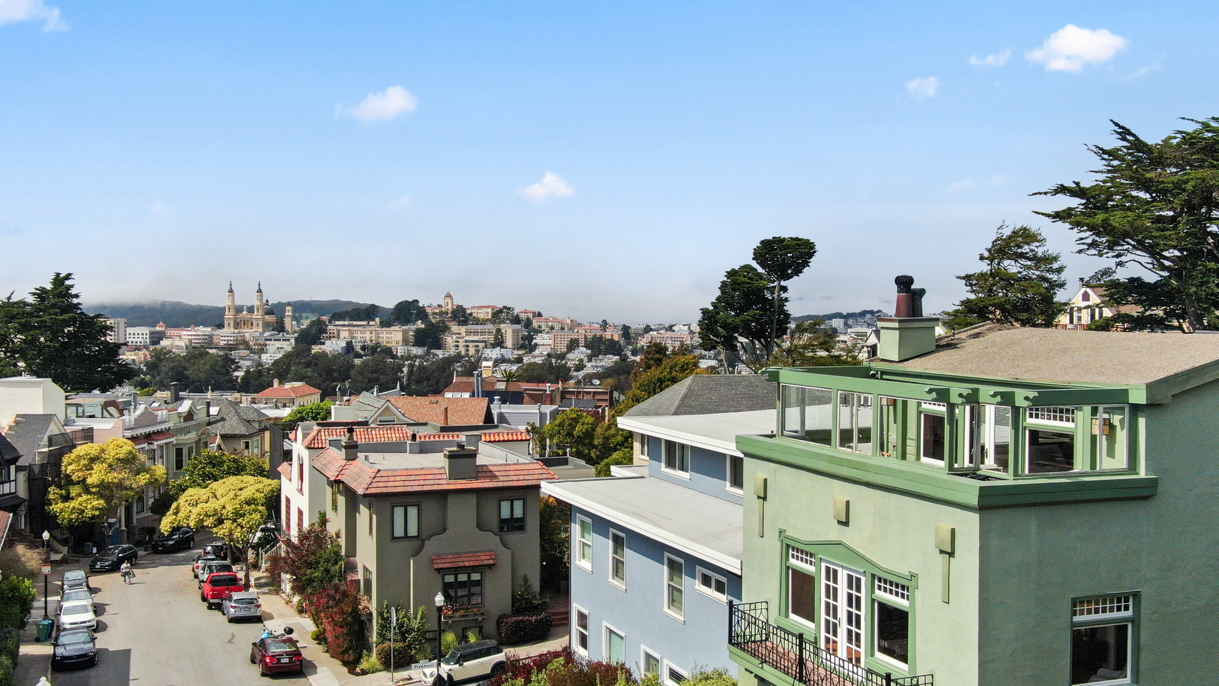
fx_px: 1293
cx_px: 603
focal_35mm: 40
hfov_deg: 50.5
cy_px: 349
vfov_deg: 29.7
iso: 100
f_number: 3.3
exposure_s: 1/240
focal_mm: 6.08
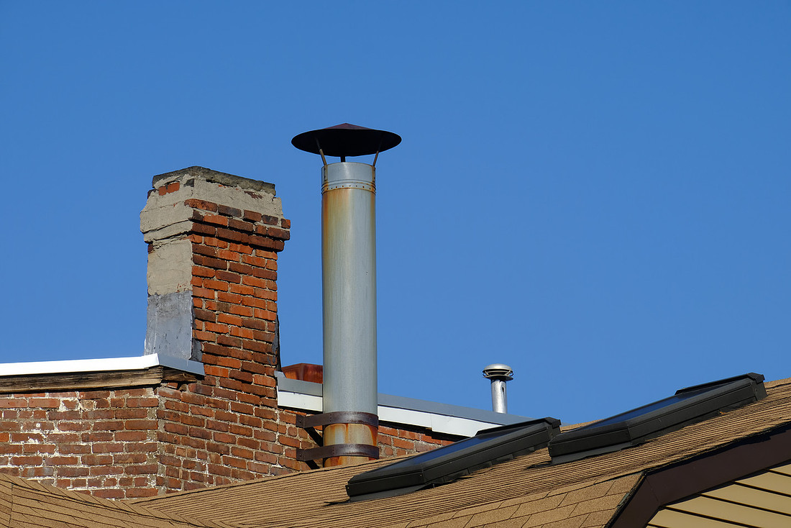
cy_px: 264
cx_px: 396
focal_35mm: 300
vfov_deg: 4.6
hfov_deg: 6.9
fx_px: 6593
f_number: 11
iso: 200
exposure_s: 1/350
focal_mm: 200
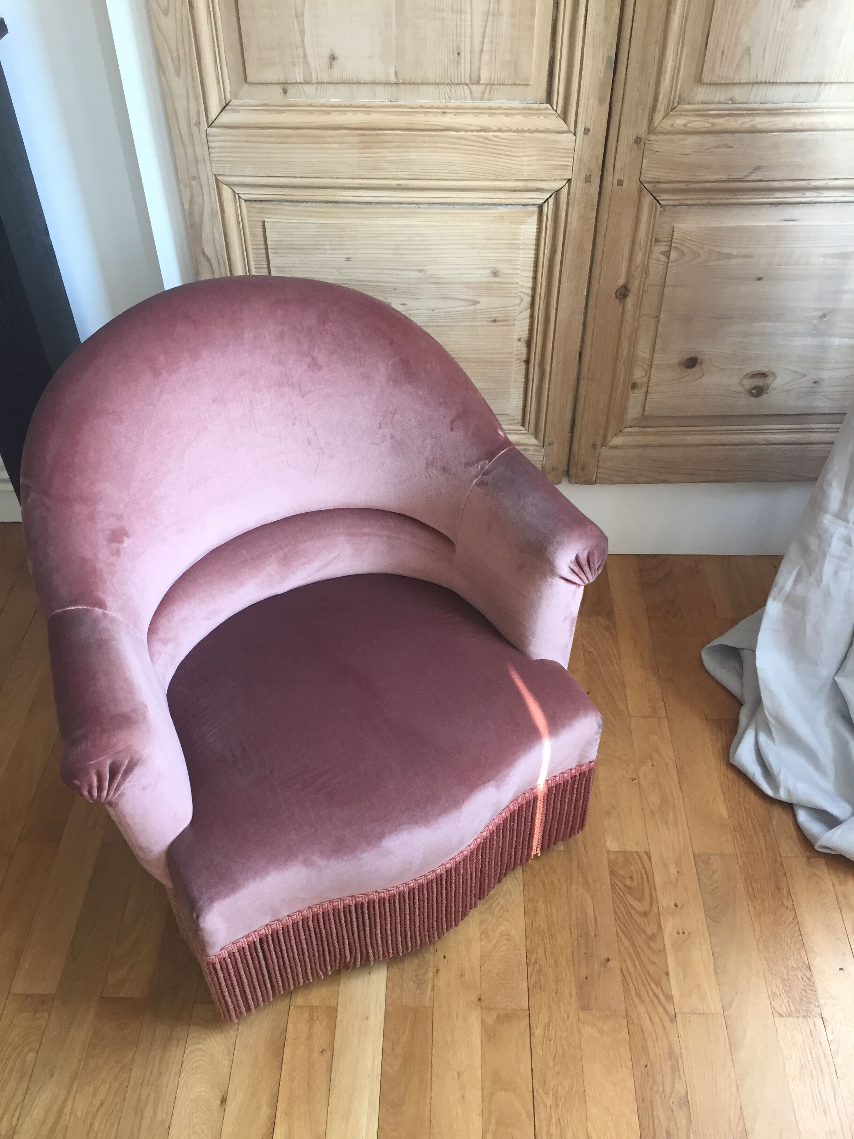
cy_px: 570
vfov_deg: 61.7
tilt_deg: -43.2
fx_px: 954
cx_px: 427
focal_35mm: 29
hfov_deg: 48.2
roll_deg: +1.0
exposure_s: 1/33
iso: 50
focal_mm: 4.15
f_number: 2.2
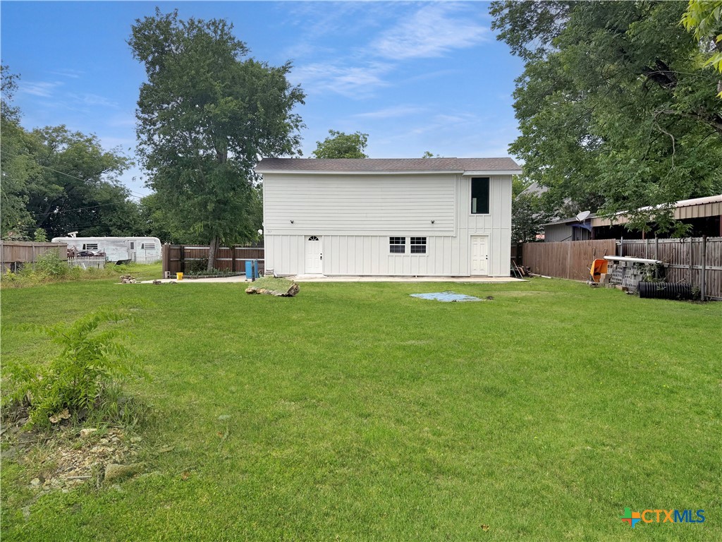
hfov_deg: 71.6
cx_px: 361
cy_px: 271
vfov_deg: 56.8
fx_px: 501
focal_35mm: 24
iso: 80
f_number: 1.78
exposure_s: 1/3759
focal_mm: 6.76
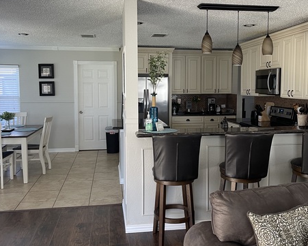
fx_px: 328
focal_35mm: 36
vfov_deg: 41.1
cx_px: 159
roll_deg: +0.8
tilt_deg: -4.0
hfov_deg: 50.3
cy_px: 108
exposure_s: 1/60
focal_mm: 5.1
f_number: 1.6
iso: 100
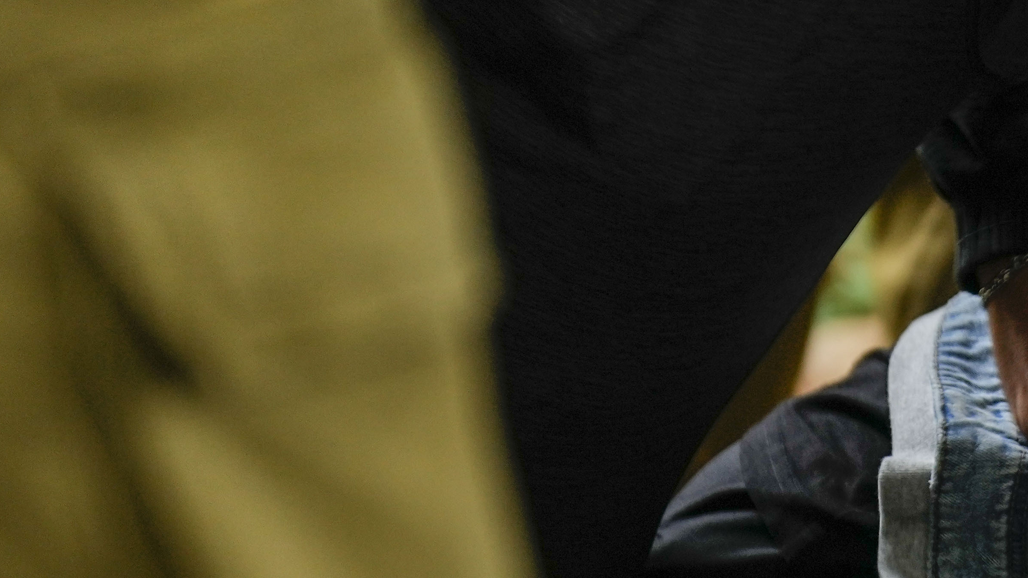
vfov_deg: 2.9
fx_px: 11503
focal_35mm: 422
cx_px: 1761
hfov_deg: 5.1
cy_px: 434
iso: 400
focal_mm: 112
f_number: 2.8
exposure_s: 1/125
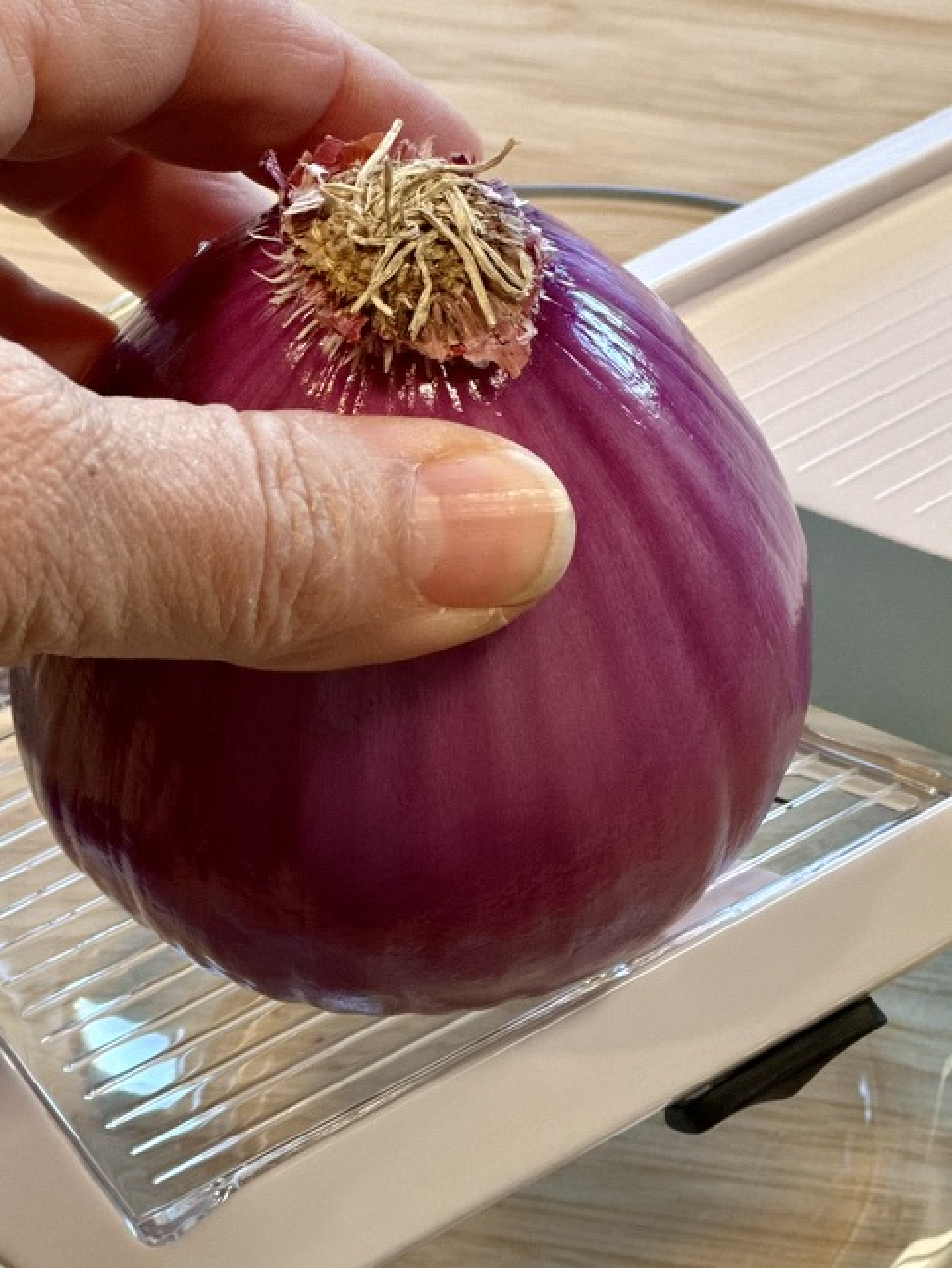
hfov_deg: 12.2
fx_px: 4471
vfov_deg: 16.1
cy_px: 844
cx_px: 538
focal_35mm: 122
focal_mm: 9
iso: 250
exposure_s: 1/120
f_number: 2.8
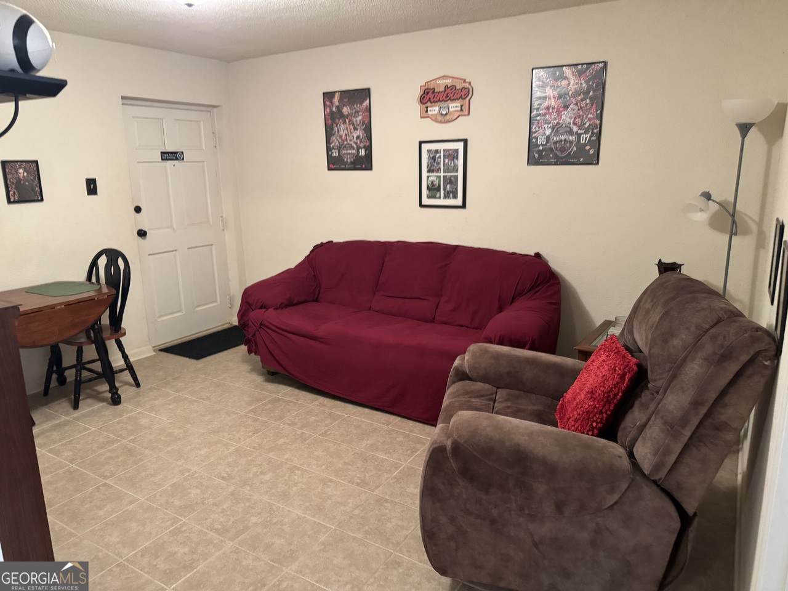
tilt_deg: -12.4
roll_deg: +1.7
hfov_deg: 71.6
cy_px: 296
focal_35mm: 24
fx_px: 546
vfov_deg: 56.8
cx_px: 394
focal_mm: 6.76
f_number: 1.78
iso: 640
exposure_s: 1/60
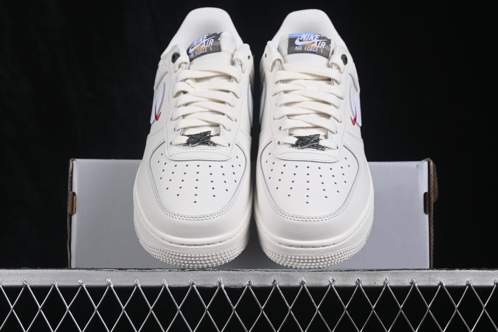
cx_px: 249
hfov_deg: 27.0
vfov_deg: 18.2
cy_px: 166
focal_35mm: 75
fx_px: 1037
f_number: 8
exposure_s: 1/80
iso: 160
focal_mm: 50
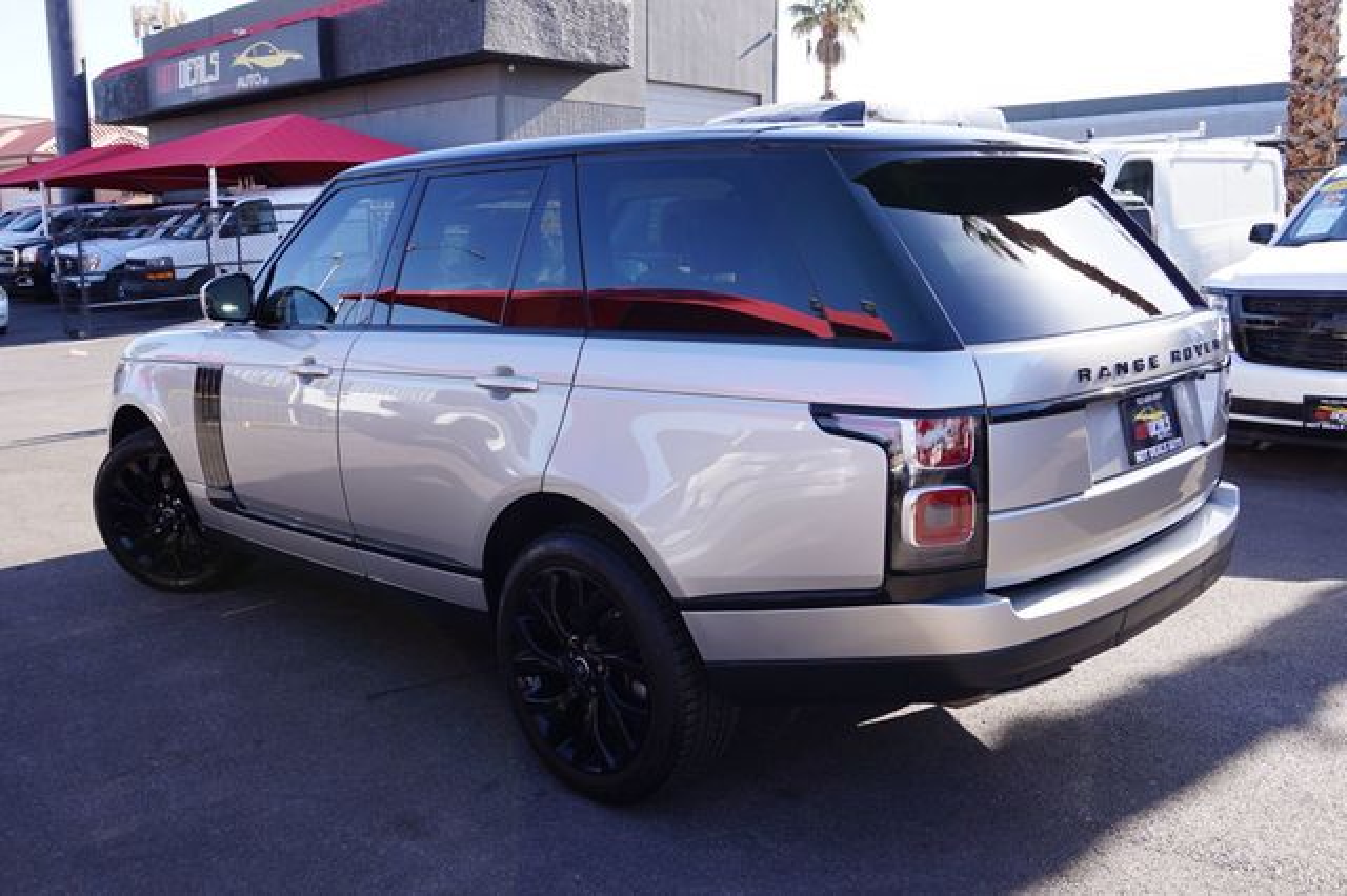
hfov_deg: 59.5
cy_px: 448
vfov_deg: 41.7
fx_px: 1178
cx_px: 674
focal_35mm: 32
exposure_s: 1/80
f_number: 7.1
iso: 100
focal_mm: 21
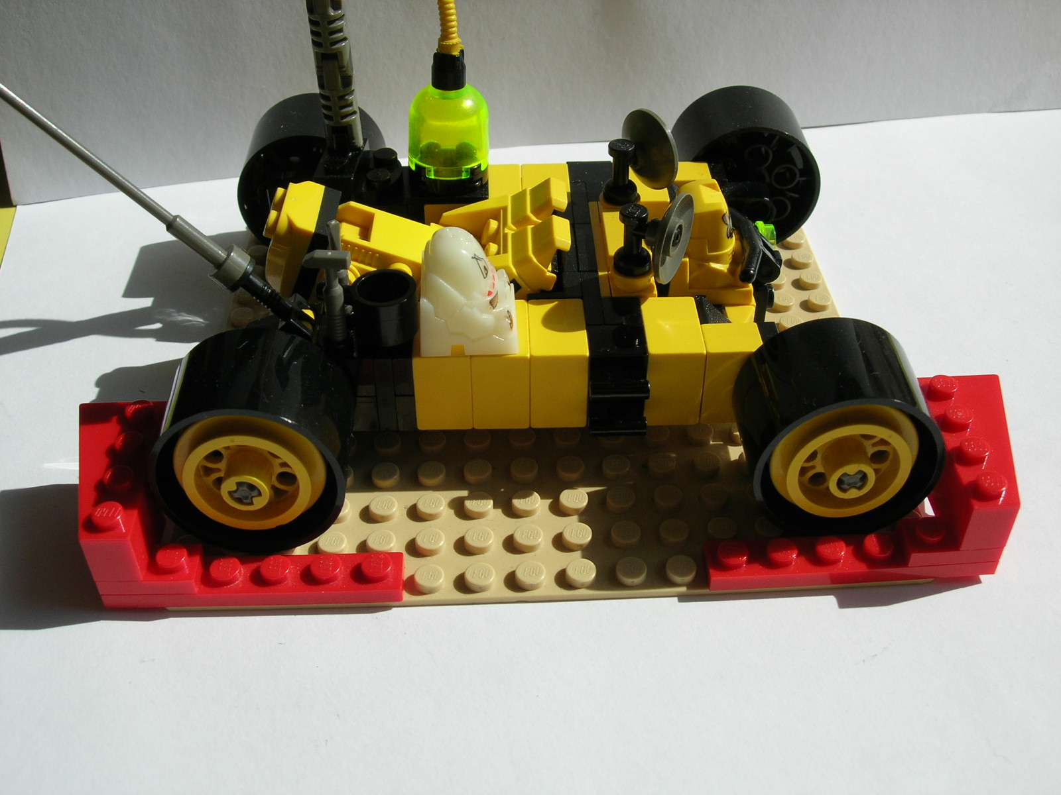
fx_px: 1165
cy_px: 398
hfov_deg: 49.0
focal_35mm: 38
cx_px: 530
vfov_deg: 37.7
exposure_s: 1/683
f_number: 4.8
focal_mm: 7.8
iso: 64
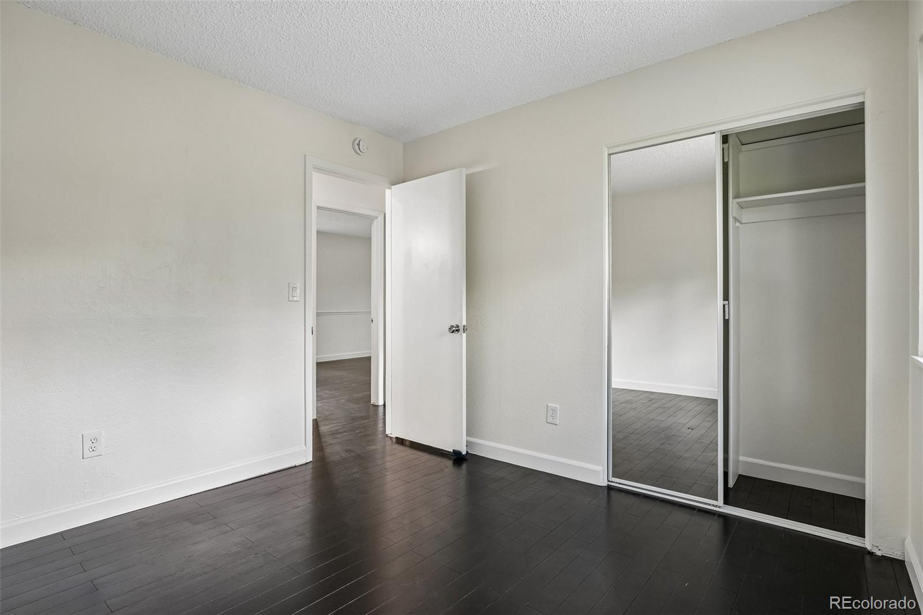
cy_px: 308
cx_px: 462
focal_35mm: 16
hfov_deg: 95.0
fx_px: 423
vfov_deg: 72.0
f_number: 8
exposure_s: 1/8
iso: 500
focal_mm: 11
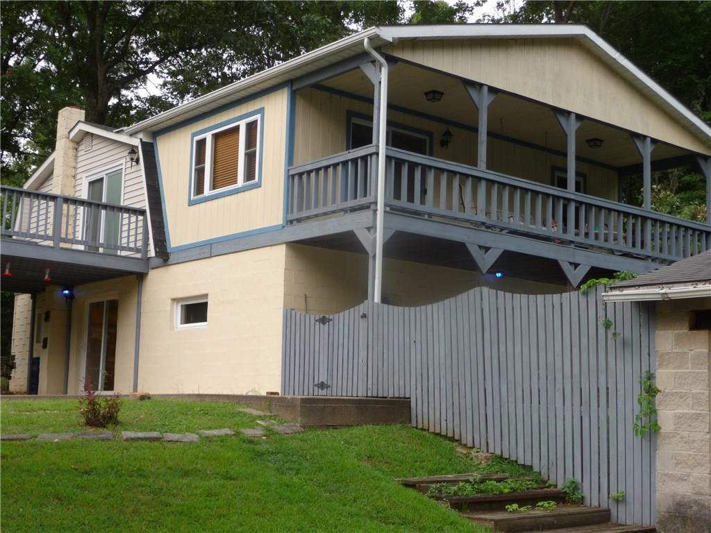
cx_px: 356
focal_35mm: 55
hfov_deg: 34.9
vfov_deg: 26.6
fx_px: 1130
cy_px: 266
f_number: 4.3
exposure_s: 1/80
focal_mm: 9.3
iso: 100
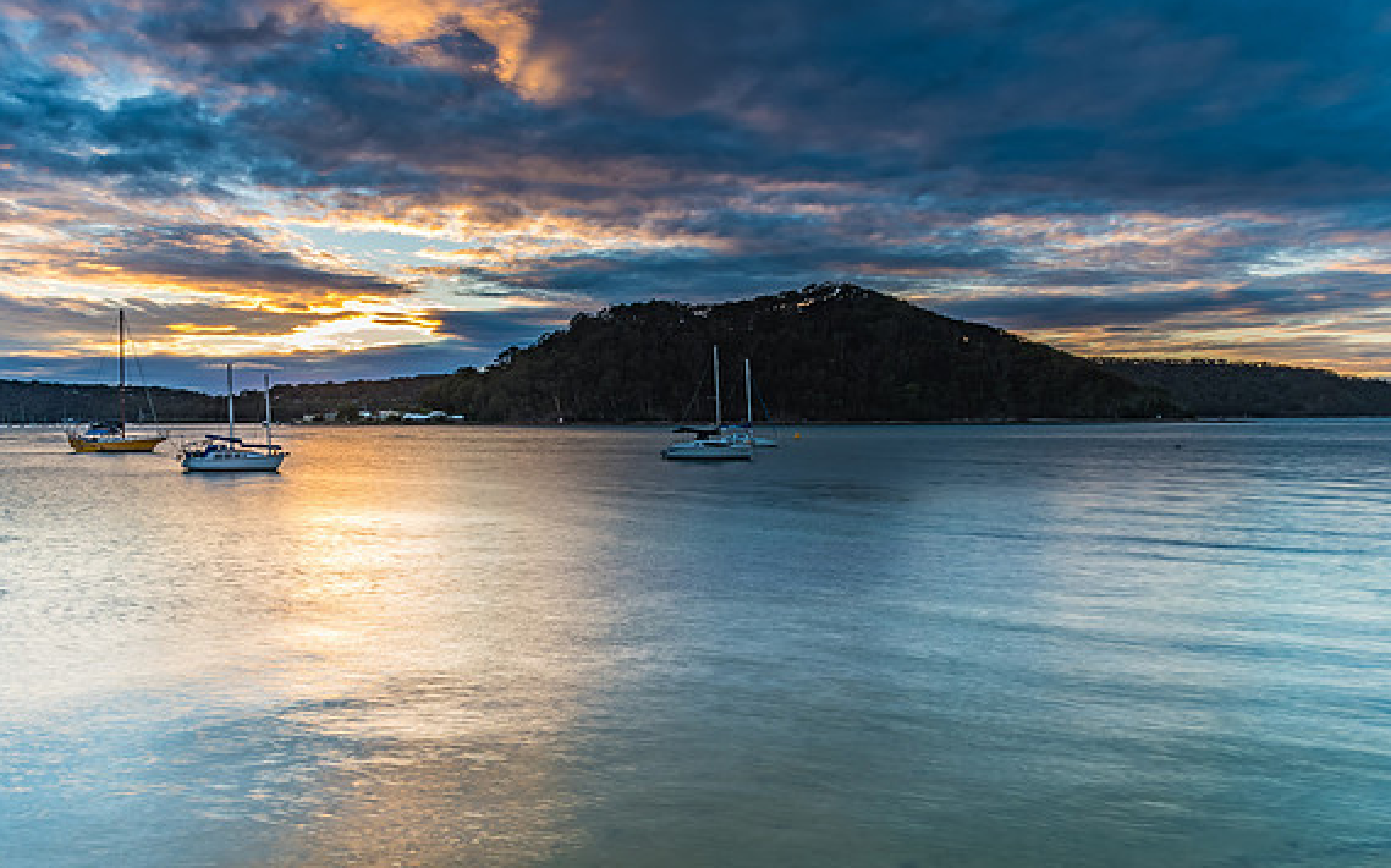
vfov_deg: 49.2
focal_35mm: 25
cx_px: 698
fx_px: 947
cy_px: 422
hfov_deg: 72.6
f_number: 16
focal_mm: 16
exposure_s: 1
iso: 50
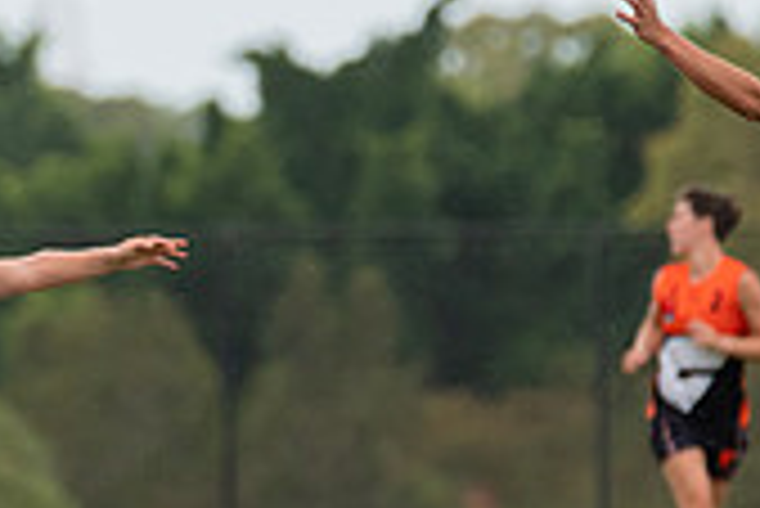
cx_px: -15
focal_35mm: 1632
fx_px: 34482
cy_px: 256
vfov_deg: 0.8
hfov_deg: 1.3
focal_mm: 460
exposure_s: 1/1600
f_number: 9
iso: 1000
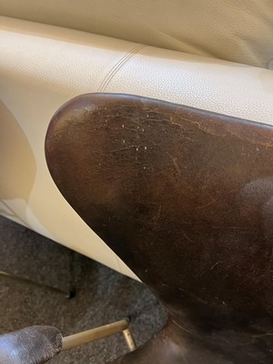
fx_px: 273
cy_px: 182
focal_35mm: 26
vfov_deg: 67.3
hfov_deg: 53.1
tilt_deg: -52.5
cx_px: 136
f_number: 1.6
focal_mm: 5.1
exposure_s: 1/50
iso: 250
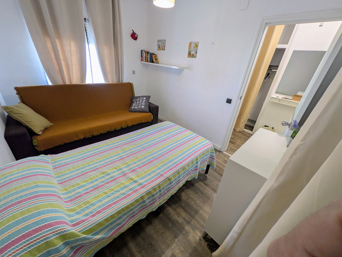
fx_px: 138
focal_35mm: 14
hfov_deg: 102.1
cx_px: 171
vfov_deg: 85.7
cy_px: 128
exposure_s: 1/25
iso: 90
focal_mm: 1.83
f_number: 2.2
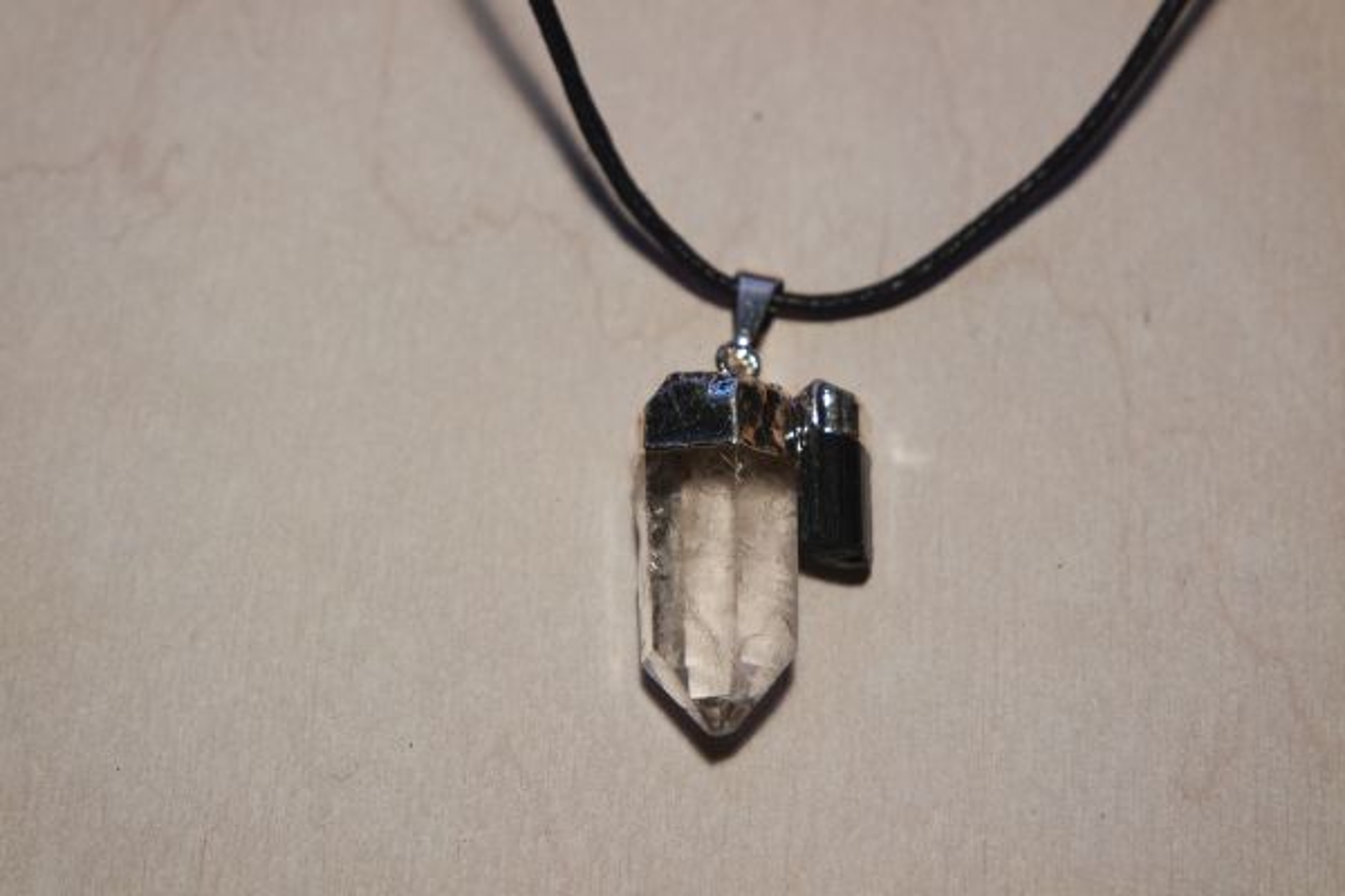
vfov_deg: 17.7
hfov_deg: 26.3
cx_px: 672
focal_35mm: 77
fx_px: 2877
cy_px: 448
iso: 400
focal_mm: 50
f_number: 5.6
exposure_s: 1/80
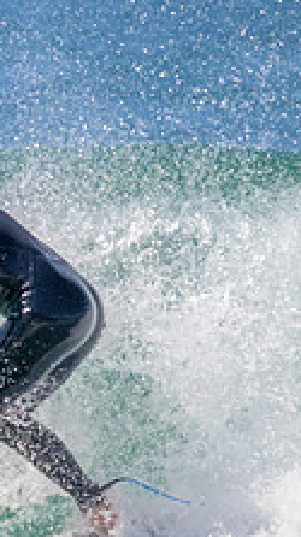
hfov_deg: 0.5
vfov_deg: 0.9
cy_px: 353
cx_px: -288
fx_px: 35396
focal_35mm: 2488
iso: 1600
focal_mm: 800
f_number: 11
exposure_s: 1/2000
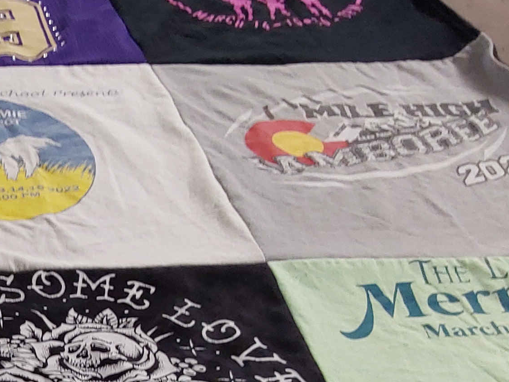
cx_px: -196
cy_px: 498
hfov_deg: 21.3
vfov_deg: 17.1
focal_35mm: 81
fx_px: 1191
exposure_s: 1/50
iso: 80
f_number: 1.9
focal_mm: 2.91
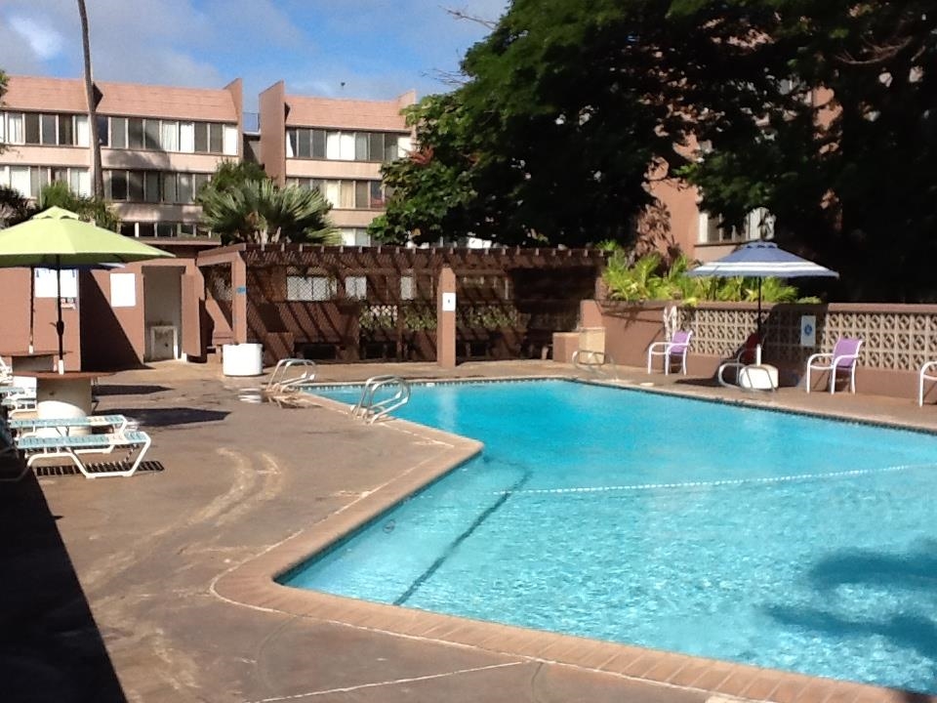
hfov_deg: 42.9
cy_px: 352
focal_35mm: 44
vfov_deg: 32.9
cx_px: 468
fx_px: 1191
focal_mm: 2.03
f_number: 2.4
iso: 40
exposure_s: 1/1783
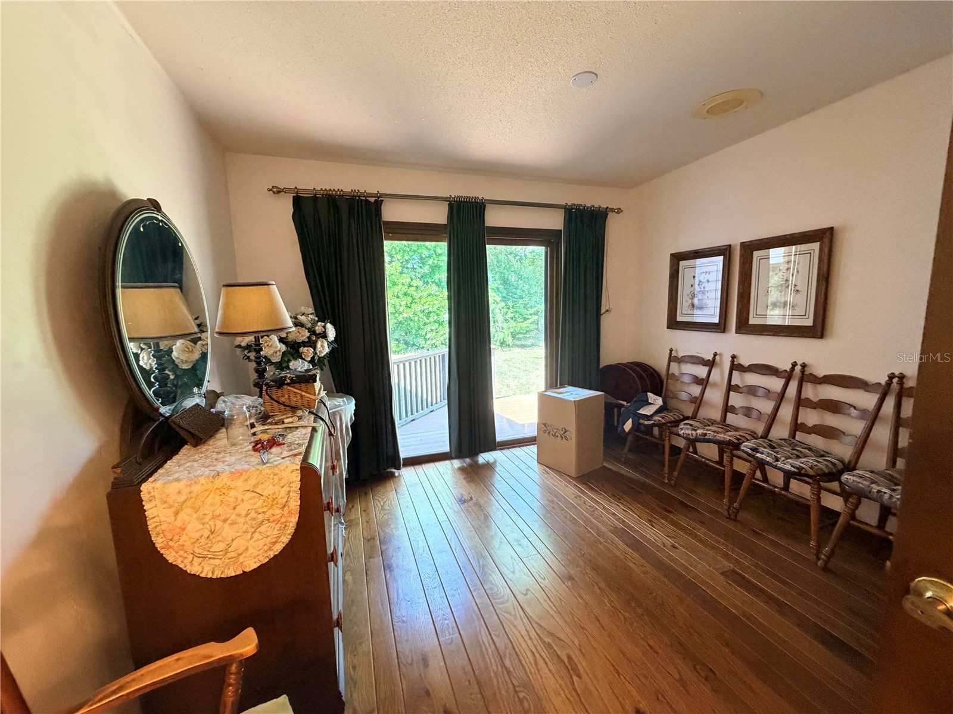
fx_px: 385
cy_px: 357
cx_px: 476
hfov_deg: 102.1
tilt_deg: -8.5
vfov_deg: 85.7
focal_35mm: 14
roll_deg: +1.9
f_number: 2.2
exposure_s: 1/60
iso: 400
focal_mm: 2.22
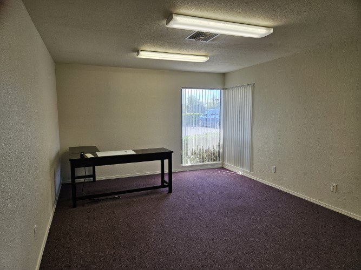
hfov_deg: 73.9
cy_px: 135
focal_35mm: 23
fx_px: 240
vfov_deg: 58.9
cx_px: 180
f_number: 1.8
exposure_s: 1/207
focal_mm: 5.4
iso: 80
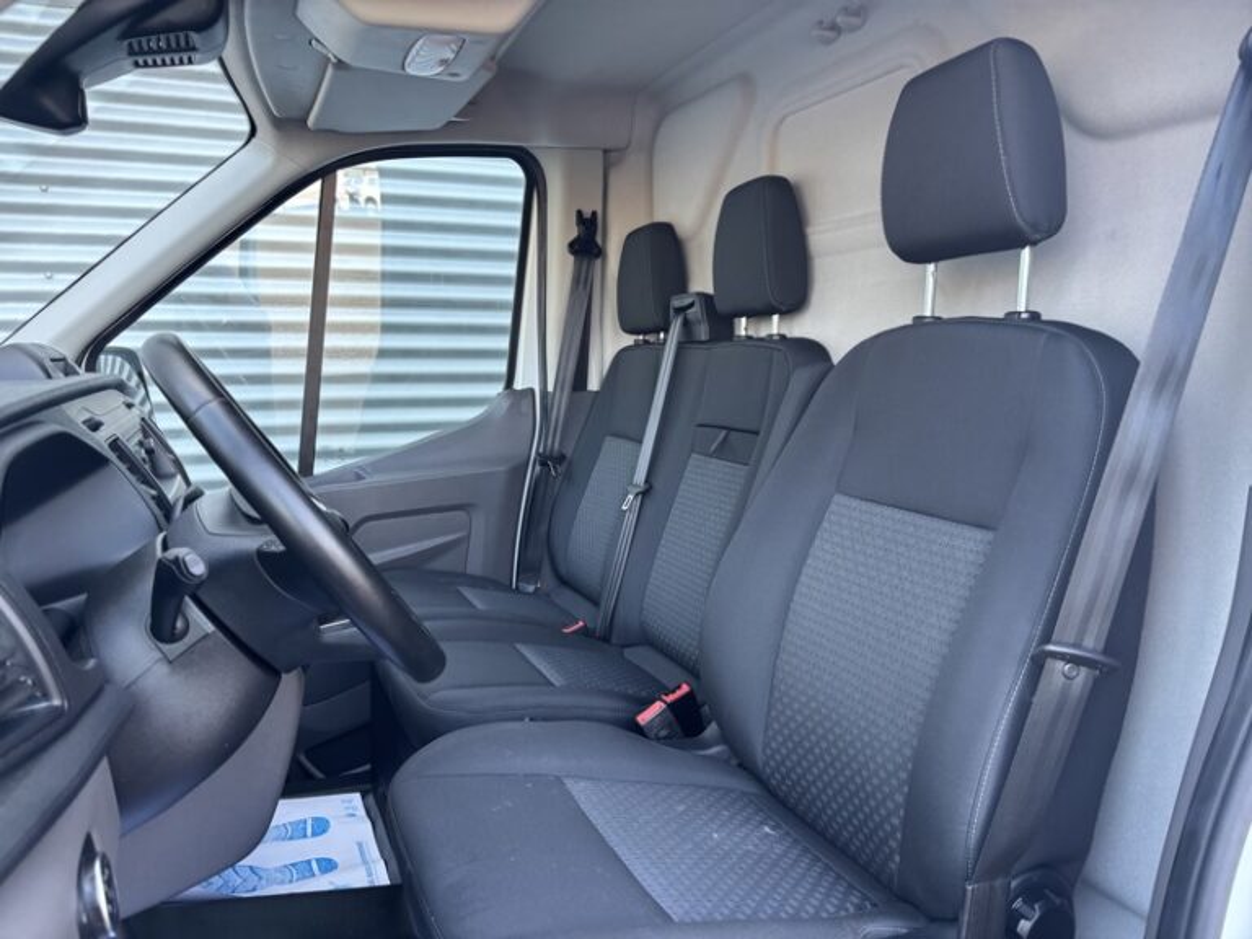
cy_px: 470
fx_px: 940
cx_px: 626
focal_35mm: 26
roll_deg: +0.4
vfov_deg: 53.1
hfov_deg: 67.3
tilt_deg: -8.7
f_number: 1.6
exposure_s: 1/121
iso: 125
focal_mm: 5.96
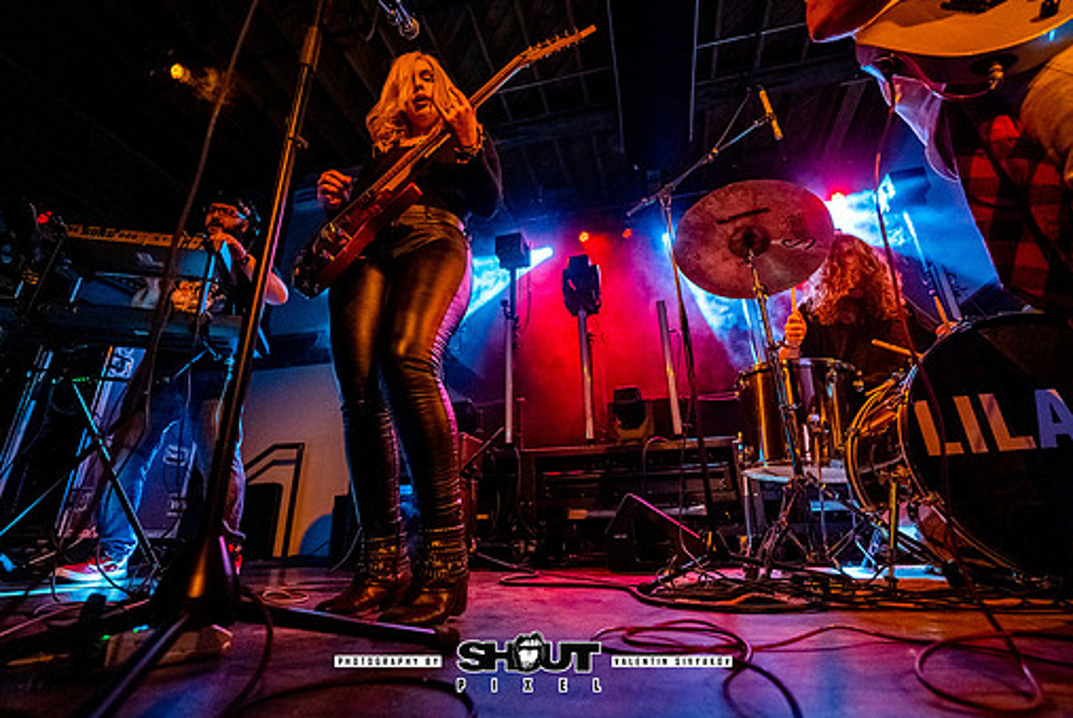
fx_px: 477
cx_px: 533
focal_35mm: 16
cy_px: 319
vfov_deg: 73.6
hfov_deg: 96.7
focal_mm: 14
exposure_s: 1/320
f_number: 2.8
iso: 2000
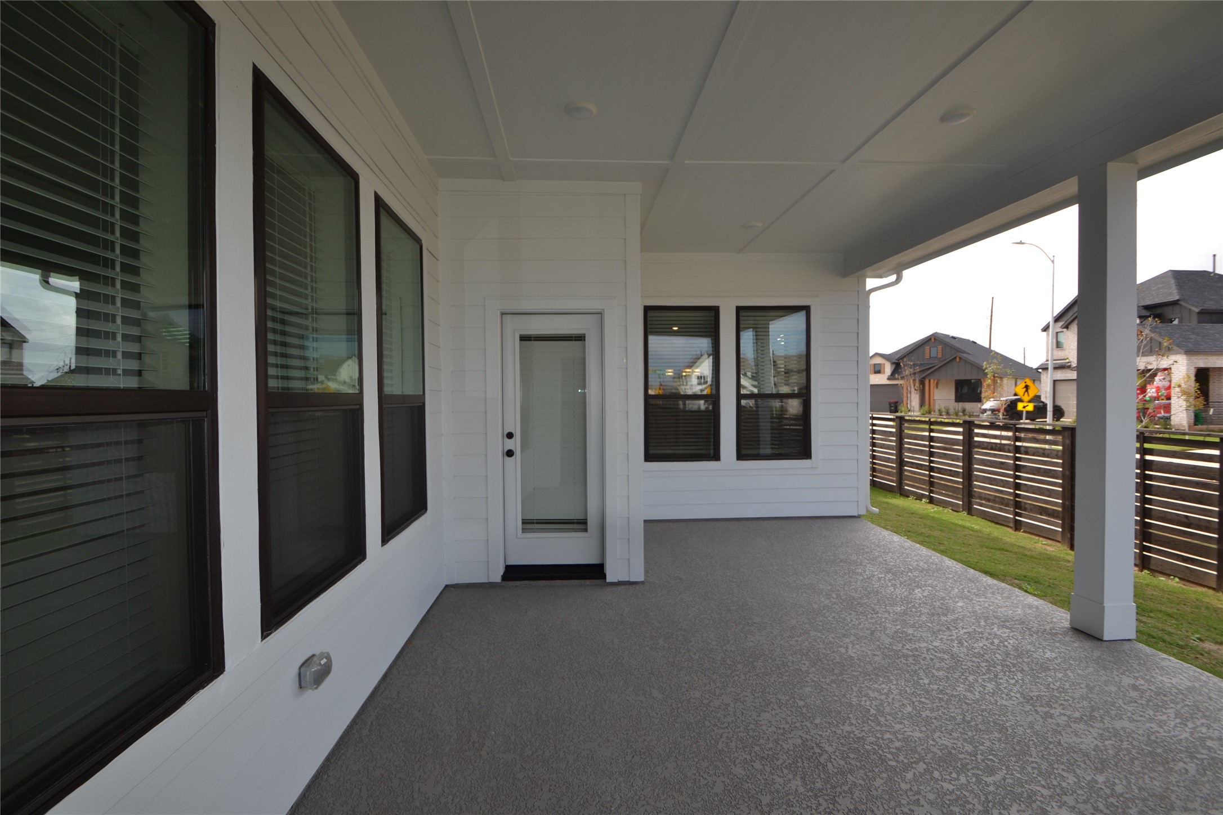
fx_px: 510
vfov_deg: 77.3
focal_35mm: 15
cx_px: 612
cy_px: 408
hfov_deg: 100.4
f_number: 5.6
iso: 100
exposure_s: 1/200
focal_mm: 10
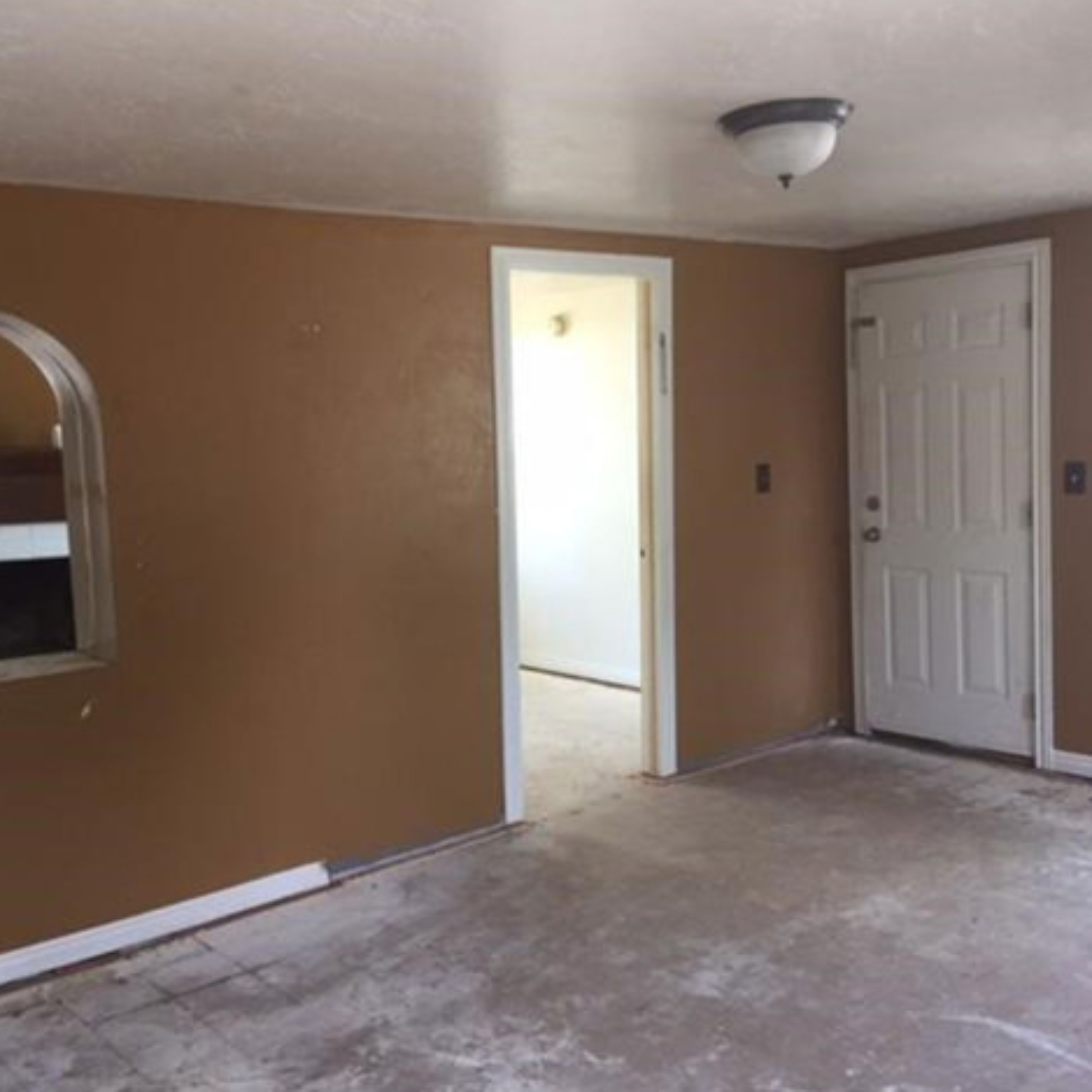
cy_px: 545
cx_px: 547
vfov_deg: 47.2
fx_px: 1249
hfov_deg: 47.2
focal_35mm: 35
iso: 50
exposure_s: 1/30
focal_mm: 4.15
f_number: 2.2
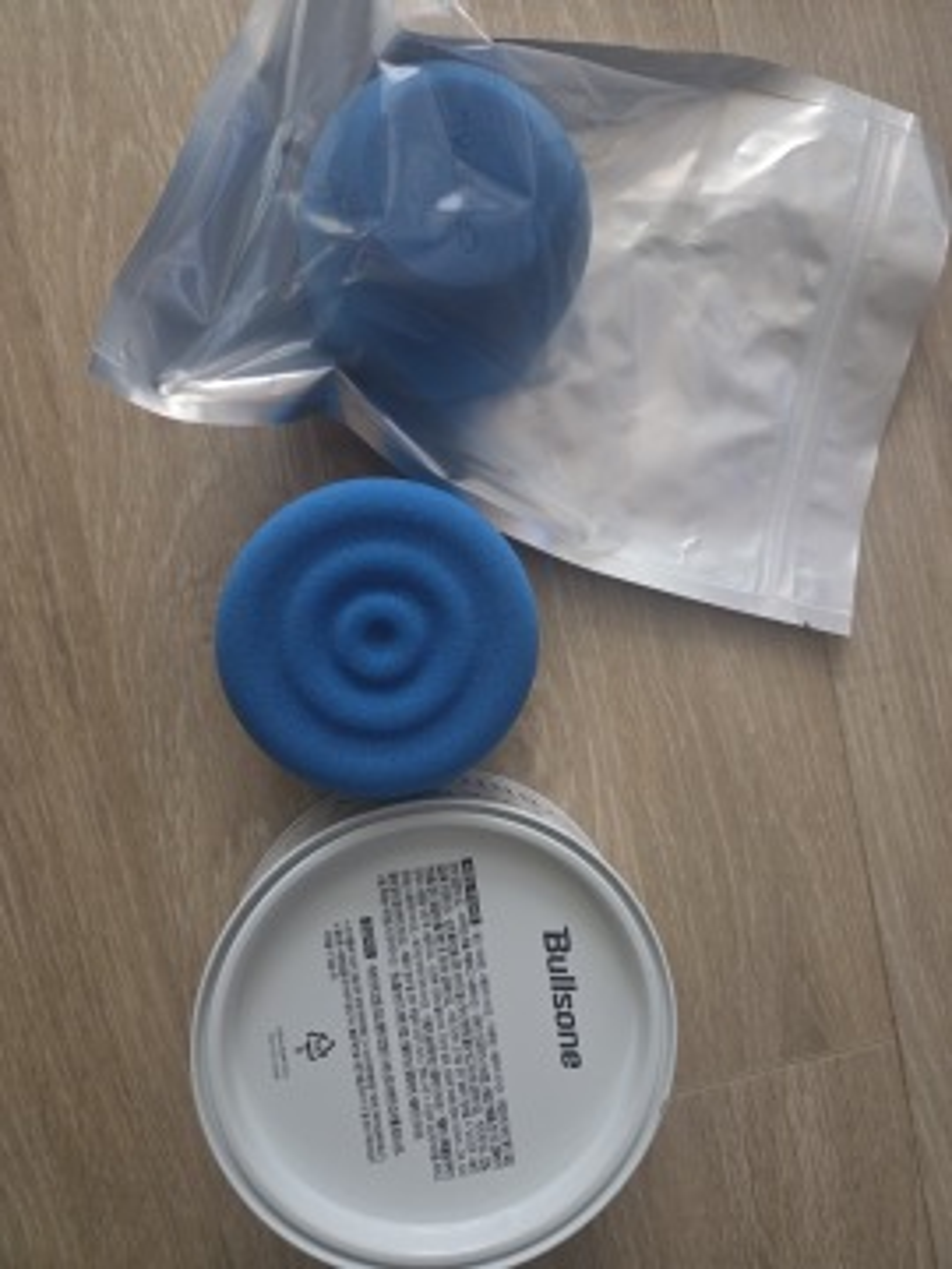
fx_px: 843
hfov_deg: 58.9
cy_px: 634
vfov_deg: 73.9
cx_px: 476
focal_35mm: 23
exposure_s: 1/60
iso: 2000
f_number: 1.8
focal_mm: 5.4
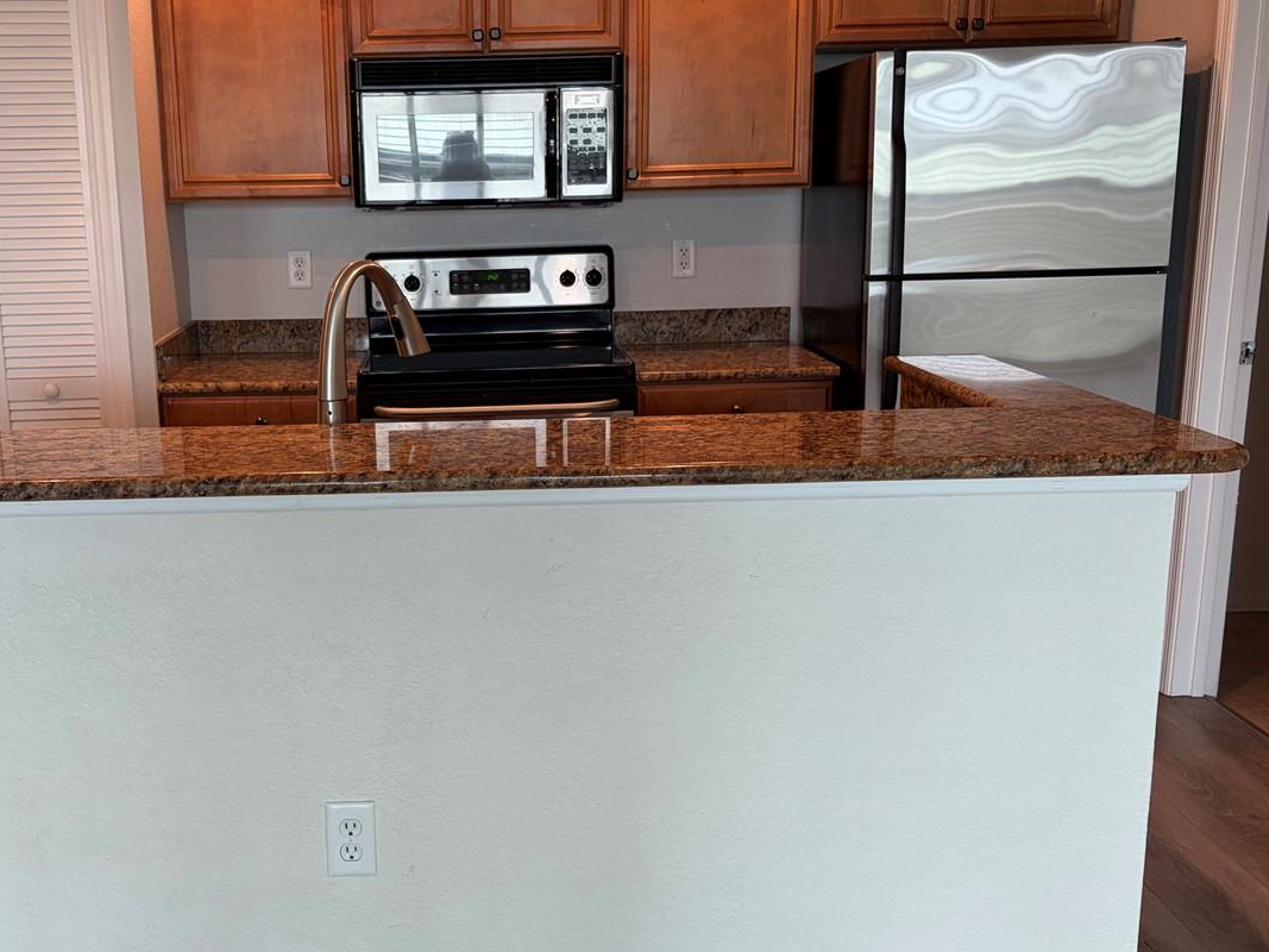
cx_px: 469
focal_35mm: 39
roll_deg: +1.7
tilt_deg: -12.1
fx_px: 1430
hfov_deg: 47.4
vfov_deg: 36.8
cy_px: 519
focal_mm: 5.96
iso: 100
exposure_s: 1/120
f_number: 1.6
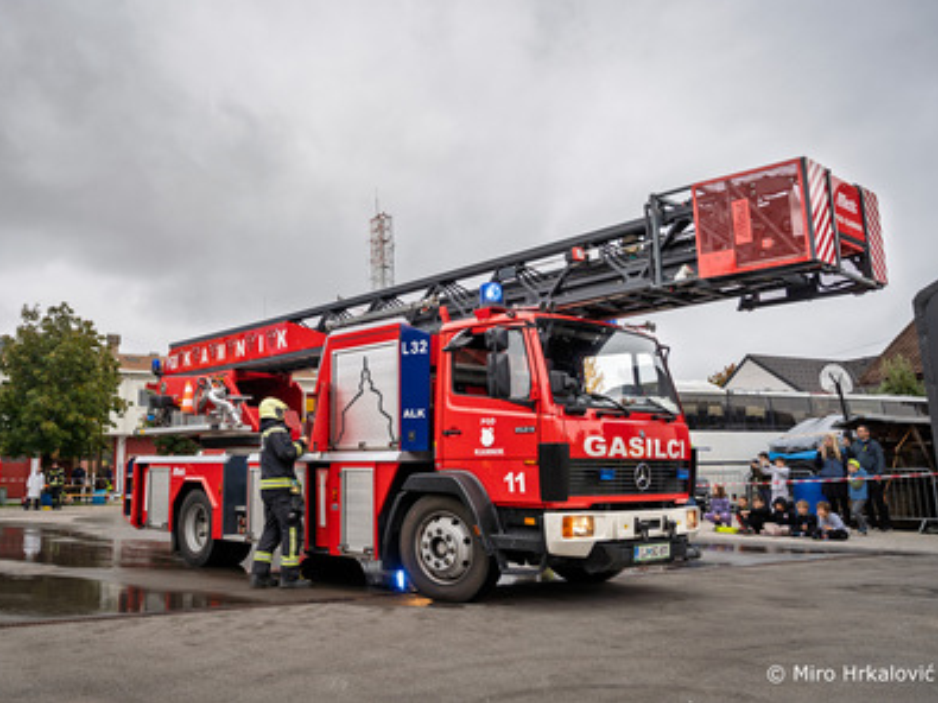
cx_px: 356
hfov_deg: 59.3
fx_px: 813
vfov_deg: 46.7
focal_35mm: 30
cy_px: 327
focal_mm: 24
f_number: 4
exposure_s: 1/125
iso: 100
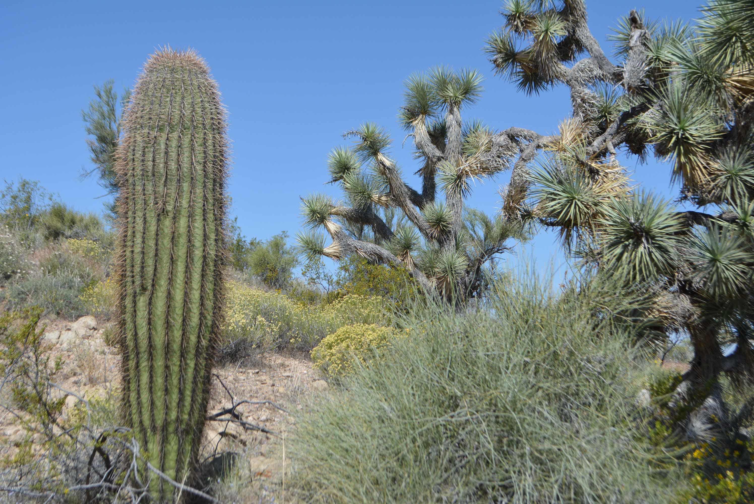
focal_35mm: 57
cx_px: 377
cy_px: 252
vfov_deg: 23.8
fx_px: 1195
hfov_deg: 35.0
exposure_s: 1/1600
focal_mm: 38
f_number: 7.1
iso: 400
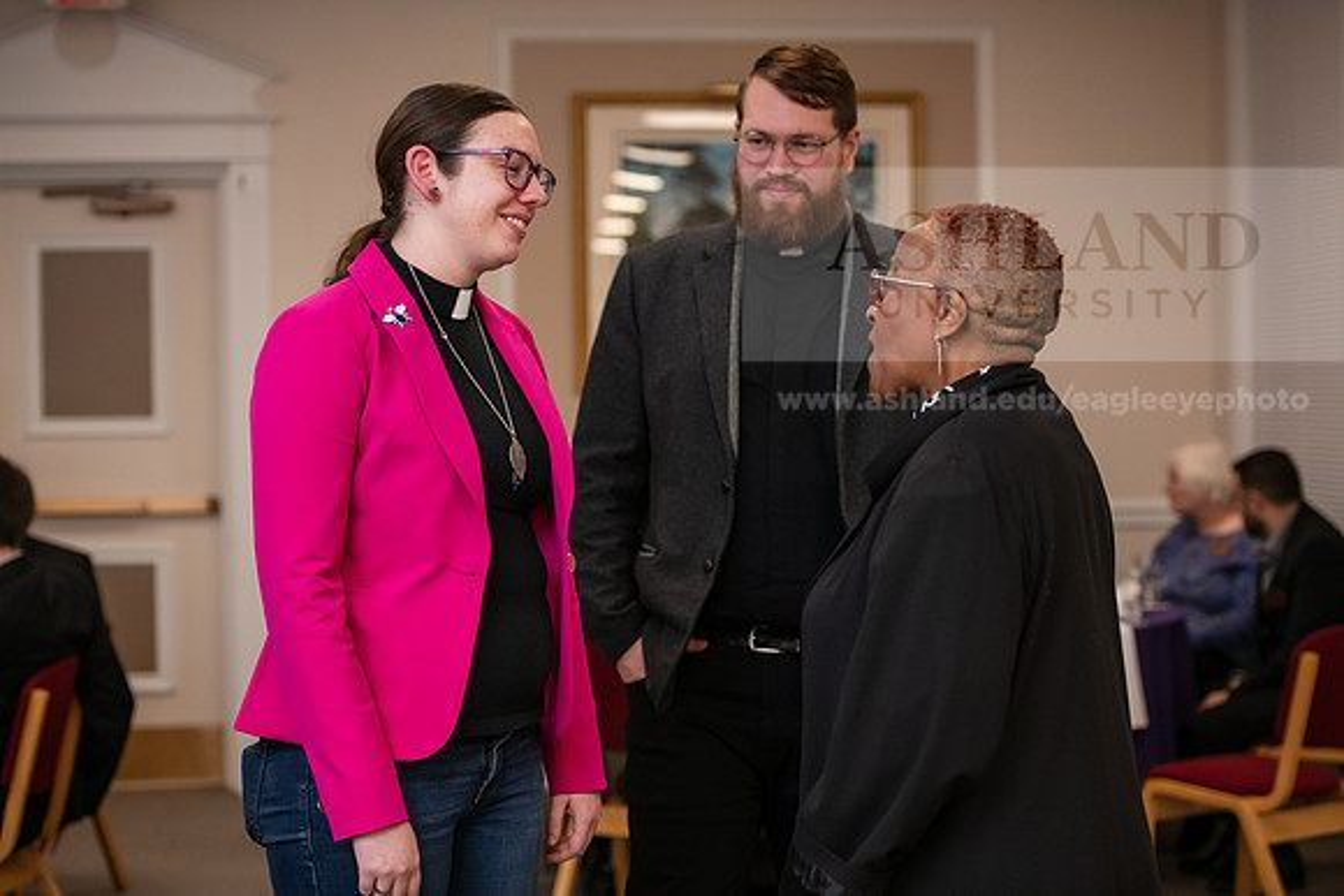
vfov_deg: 19.5
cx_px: 672
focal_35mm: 70
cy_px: 448
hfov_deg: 28.8
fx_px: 2614
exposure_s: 1/200
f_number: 3.2
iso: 2000
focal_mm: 70
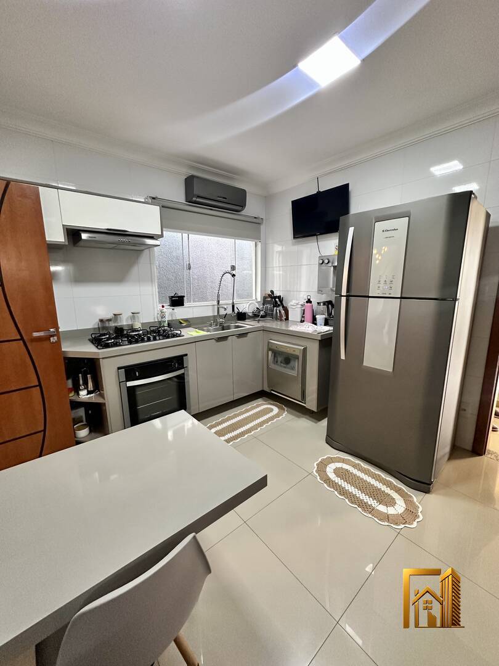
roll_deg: -0.4
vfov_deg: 102.1
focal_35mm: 14
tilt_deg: -9.7
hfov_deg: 85.7
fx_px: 269
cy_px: 333
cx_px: 250
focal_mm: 2.22
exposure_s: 1/60
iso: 320
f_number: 2.2
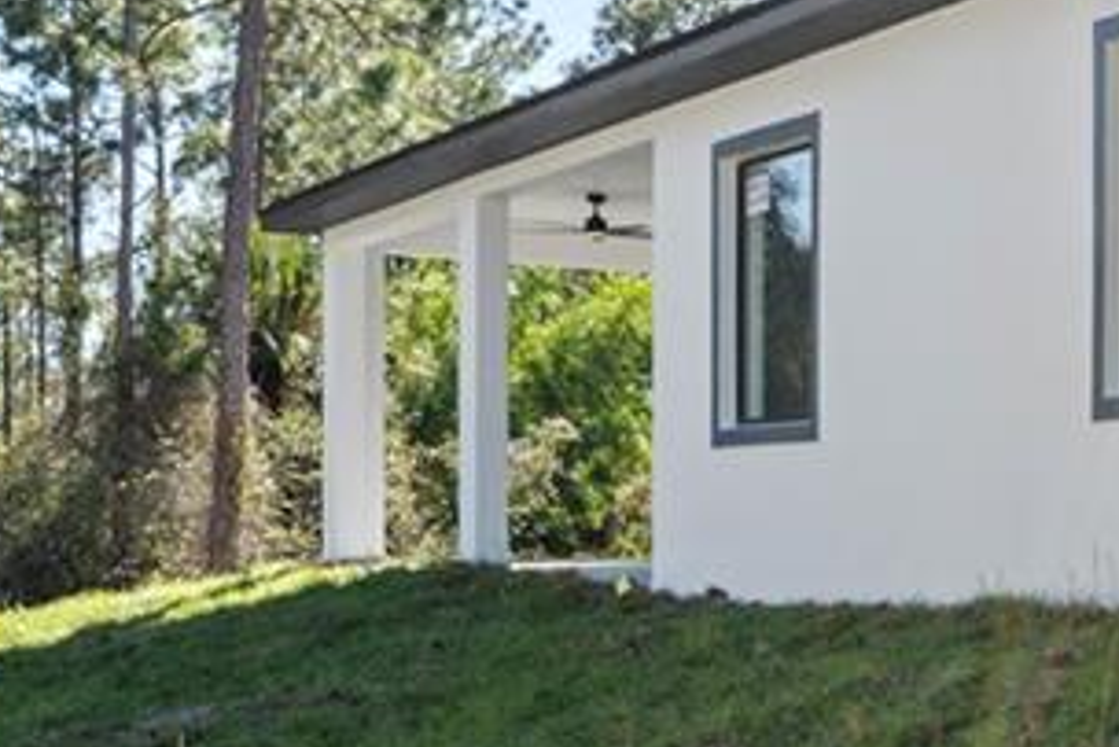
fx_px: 2301
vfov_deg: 18.4
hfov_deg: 21.8
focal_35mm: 74
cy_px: 431
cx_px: 1771
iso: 100
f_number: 9
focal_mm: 22
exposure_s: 1/125
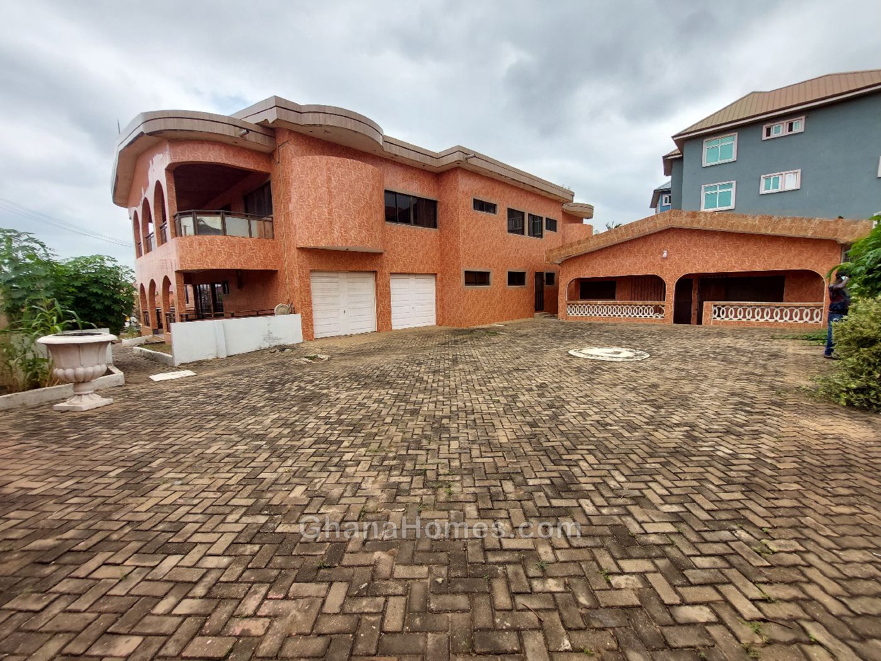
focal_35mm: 13
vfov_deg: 89.9
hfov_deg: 106.2
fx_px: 331
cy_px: 330
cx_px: 440
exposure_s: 1/749
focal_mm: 1.74
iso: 50
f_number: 2.2
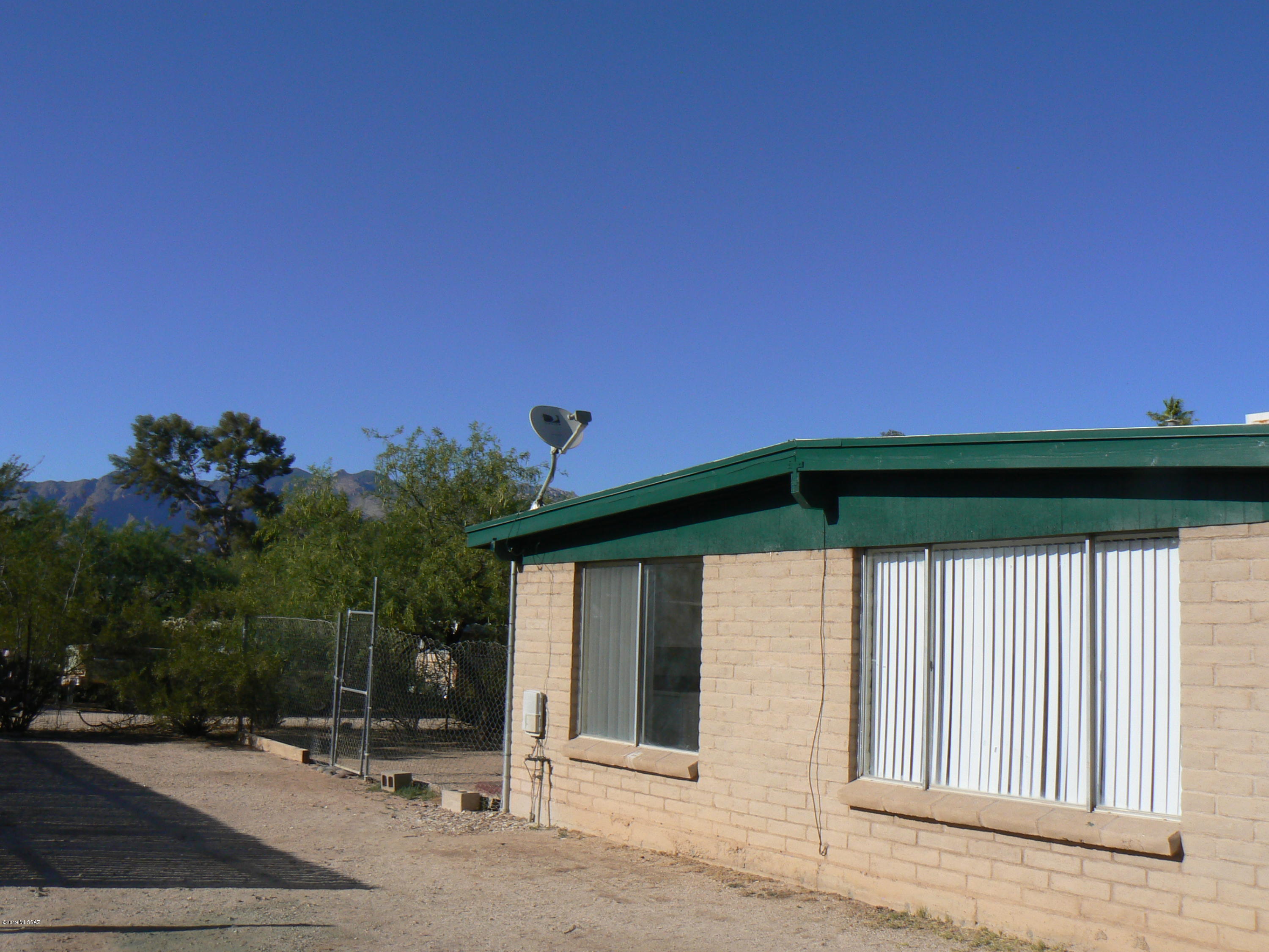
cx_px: 634
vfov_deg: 39.7
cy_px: 476
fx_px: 1320
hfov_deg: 51.4
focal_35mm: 36
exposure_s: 1/500
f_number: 8
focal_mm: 6
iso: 80
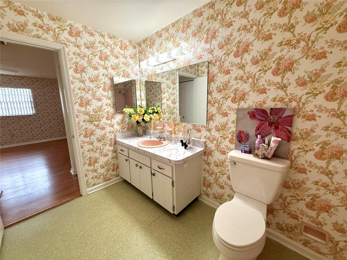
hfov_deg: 102.1
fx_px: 140
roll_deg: +0.6
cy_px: 130
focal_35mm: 14
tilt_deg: -10.3
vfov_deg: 85.7
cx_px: 174
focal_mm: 2.22
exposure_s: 1/99
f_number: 2.2
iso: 320
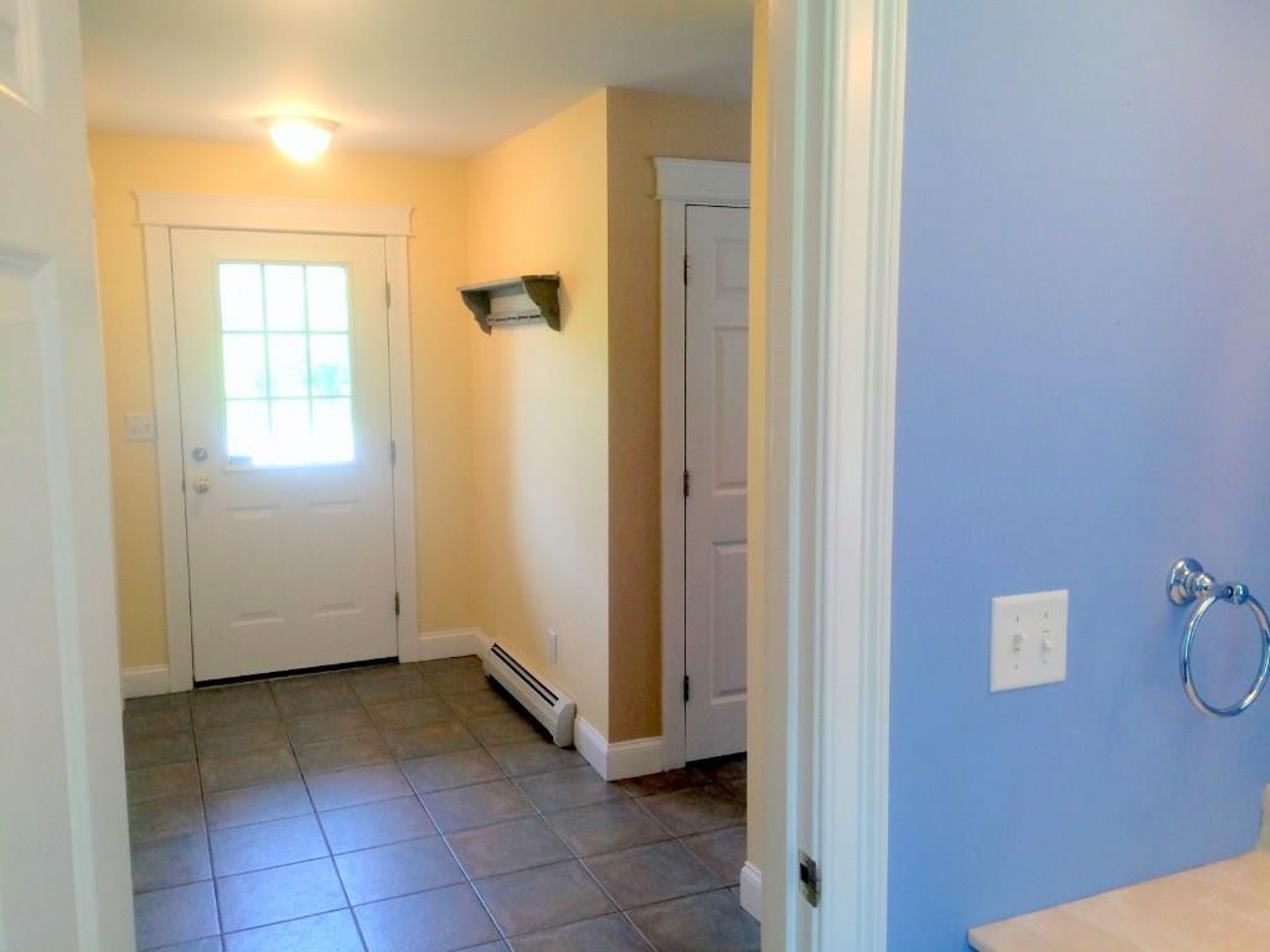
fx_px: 1064
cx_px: 635
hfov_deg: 61.7
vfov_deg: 48.2
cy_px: 476
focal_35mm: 29
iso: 40
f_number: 2.2
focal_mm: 4.15
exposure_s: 1/30
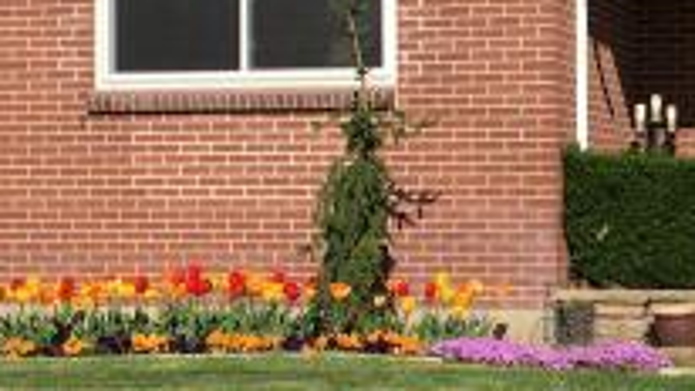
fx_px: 1806
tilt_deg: +0.2
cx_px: 621
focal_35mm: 98
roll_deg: +0.2
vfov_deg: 12.4
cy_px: 175
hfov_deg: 21.3
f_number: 2.2
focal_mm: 4.15
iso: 25
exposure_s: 1/1876
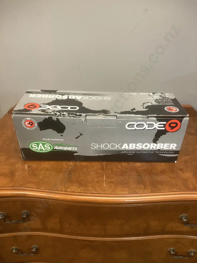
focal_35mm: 28
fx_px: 212
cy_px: 132
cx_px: 98
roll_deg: -1.0
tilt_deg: -32.7
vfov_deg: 63.4
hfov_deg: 49.7
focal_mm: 3.99
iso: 320
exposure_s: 1/50
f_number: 1.8
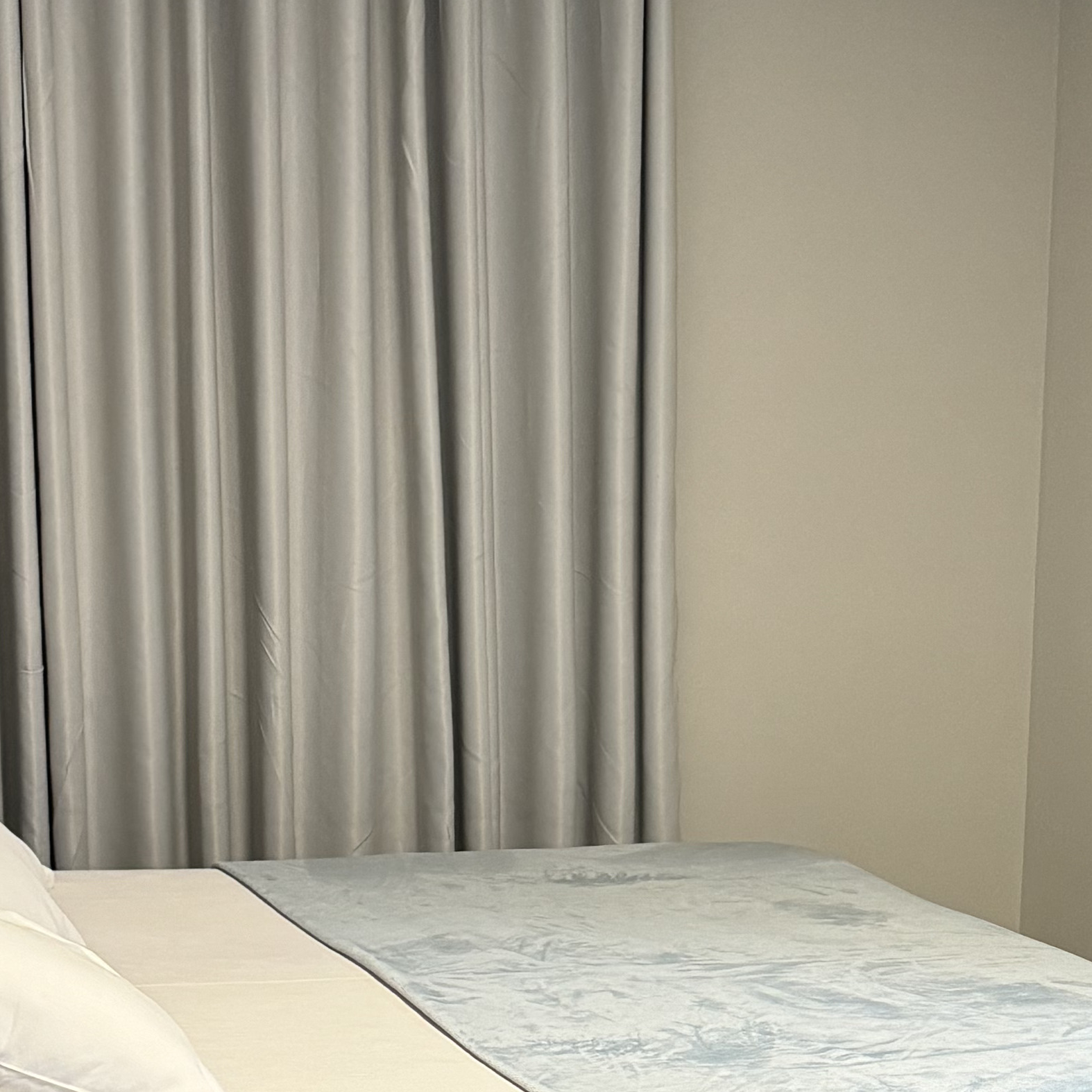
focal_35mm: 77
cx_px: 976
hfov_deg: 22.0
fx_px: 2748
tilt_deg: -13.1
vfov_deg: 21.8
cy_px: 1056
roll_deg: -1.8
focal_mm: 6.76
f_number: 1.78
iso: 250
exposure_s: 1/60
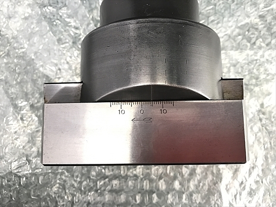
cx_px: 138
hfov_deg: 63.4
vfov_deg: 49.7
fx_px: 223
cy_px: 104
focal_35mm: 28
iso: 40
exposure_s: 1/25
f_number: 1.8
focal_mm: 3.99
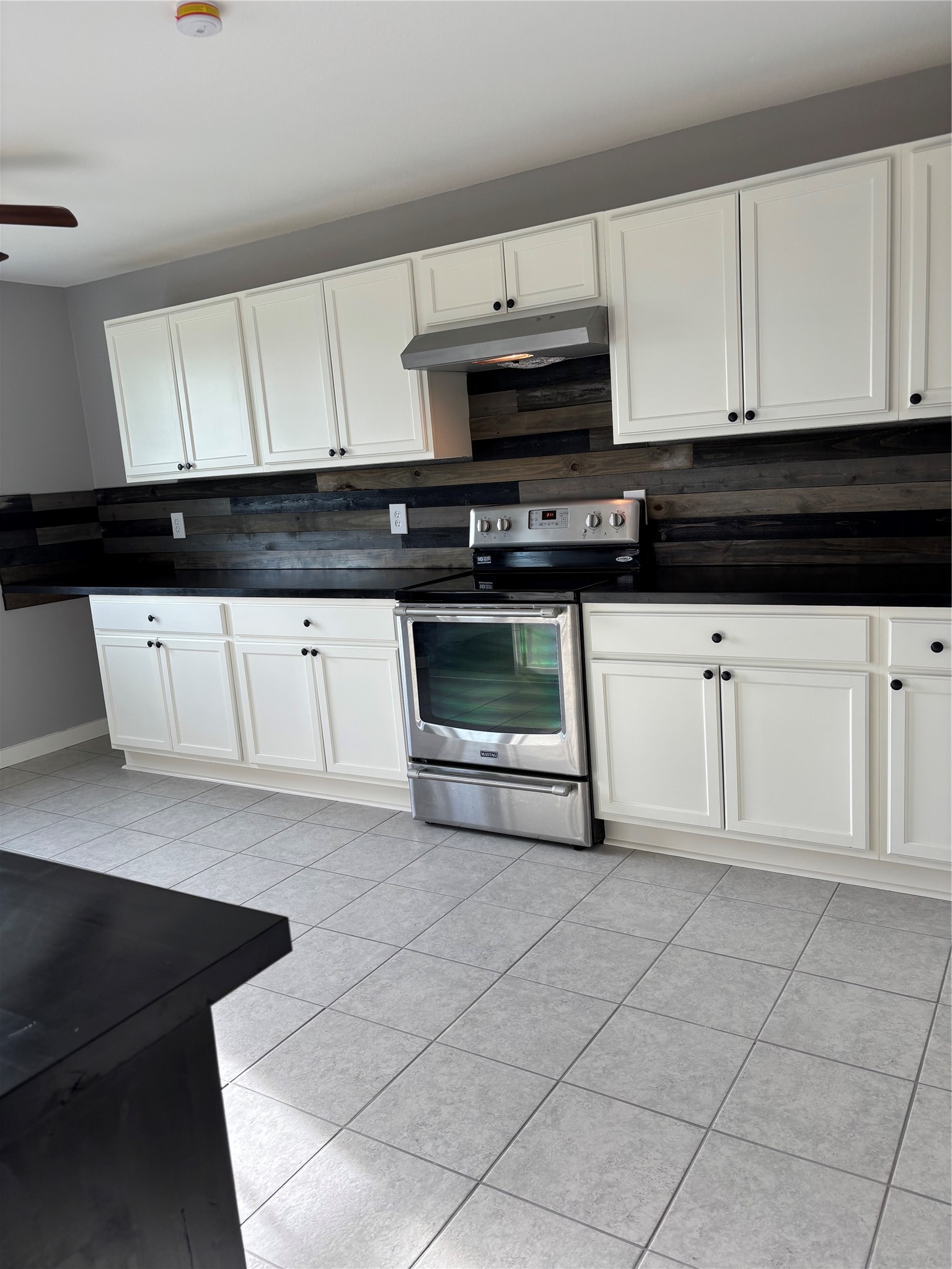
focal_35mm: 26
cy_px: 634
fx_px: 953
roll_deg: +2.9
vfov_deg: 67.3
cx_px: 476
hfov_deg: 53.1
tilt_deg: -10.0
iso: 50
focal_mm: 5.96
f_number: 1.6
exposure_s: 1/121
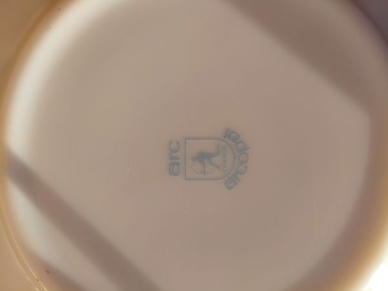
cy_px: 146
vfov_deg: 54.9
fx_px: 280
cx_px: 194
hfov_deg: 69.4
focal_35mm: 25
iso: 50
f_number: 1.8
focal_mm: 4.69
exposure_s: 1/1552
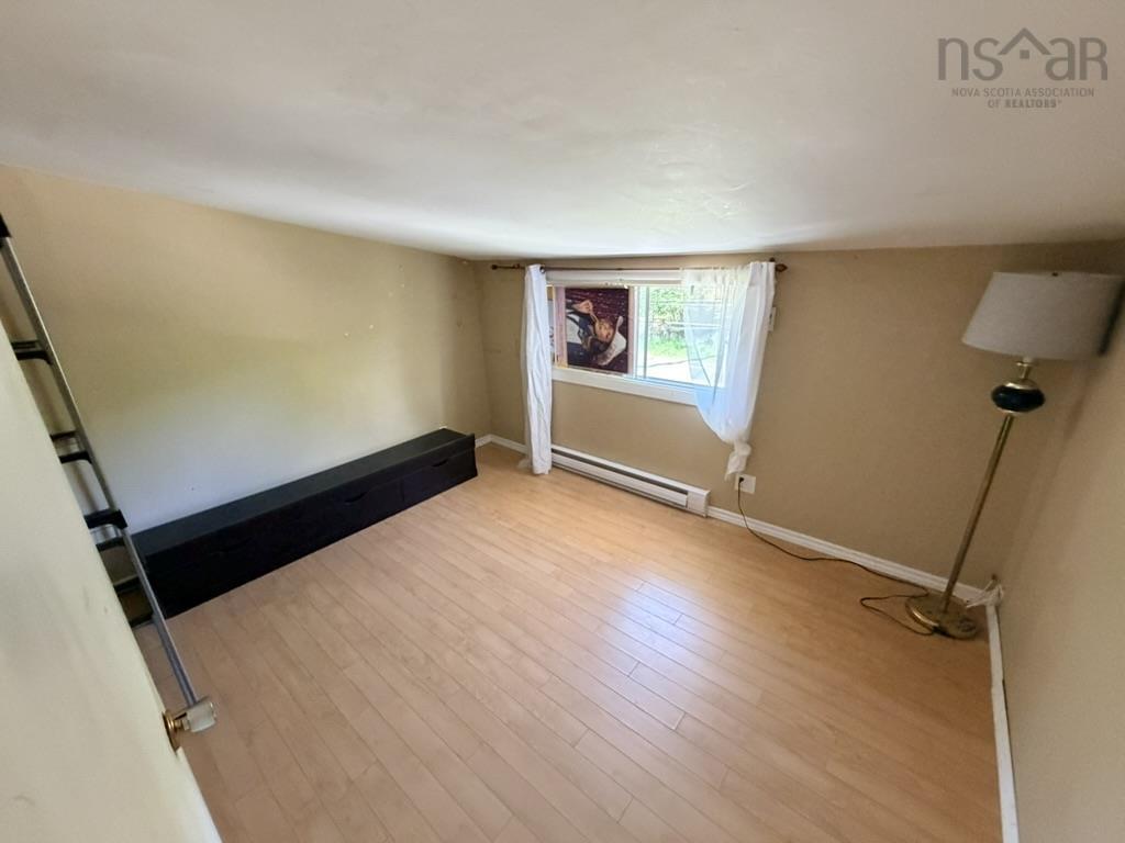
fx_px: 455
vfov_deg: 85.7
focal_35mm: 14
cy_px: 422
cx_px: 562
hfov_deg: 102.1
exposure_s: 1/60
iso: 500
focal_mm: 2.22
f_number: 2.2
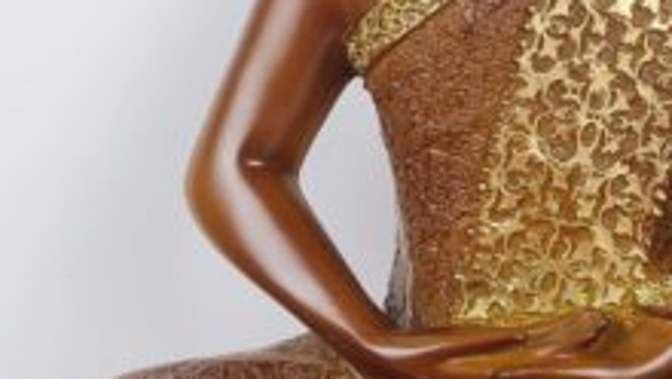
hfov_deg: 23.4
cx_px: 507
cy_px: 5
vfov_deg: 13.3
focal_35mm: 90
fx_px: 1604
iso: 50
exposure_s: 1/124
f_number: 1.8
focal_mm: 5.4
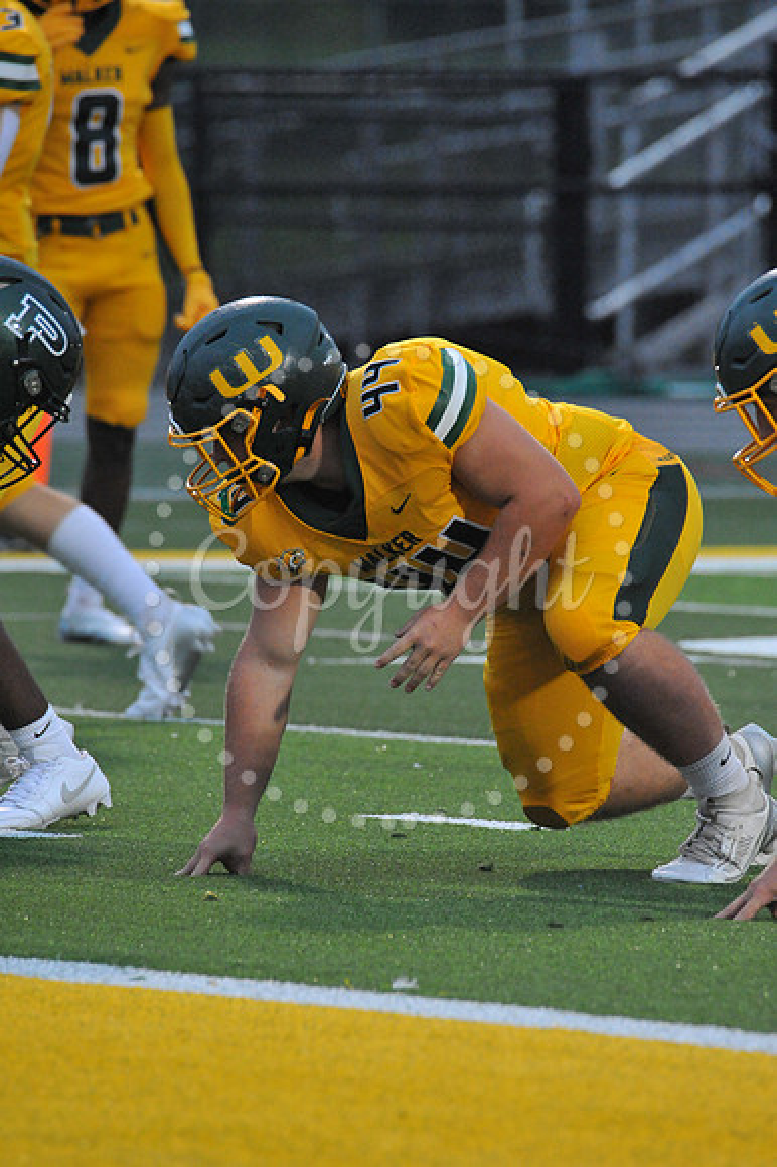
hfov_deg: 2.3
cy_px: 584
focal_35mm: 600
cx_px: 388
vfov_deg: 3.4
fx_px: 19447
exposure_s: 1/200
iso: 6400
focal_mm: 600
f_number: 11
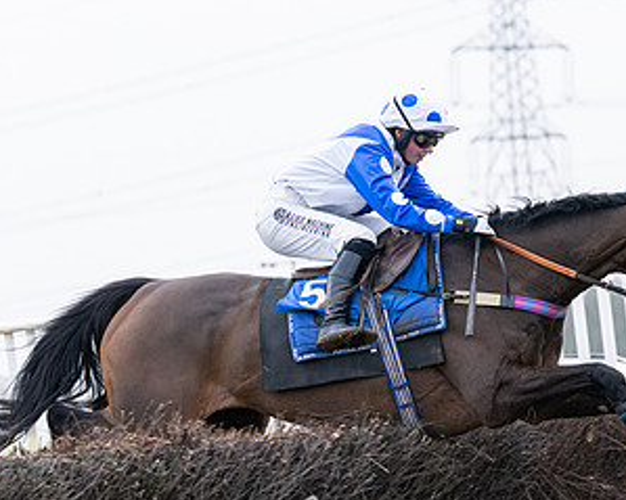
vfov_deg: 5.1
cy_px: 343
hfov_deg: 6.4
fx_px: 5593
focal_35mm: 302
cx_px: 367
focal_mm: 115
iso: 400
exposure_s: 1/1000
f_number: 4
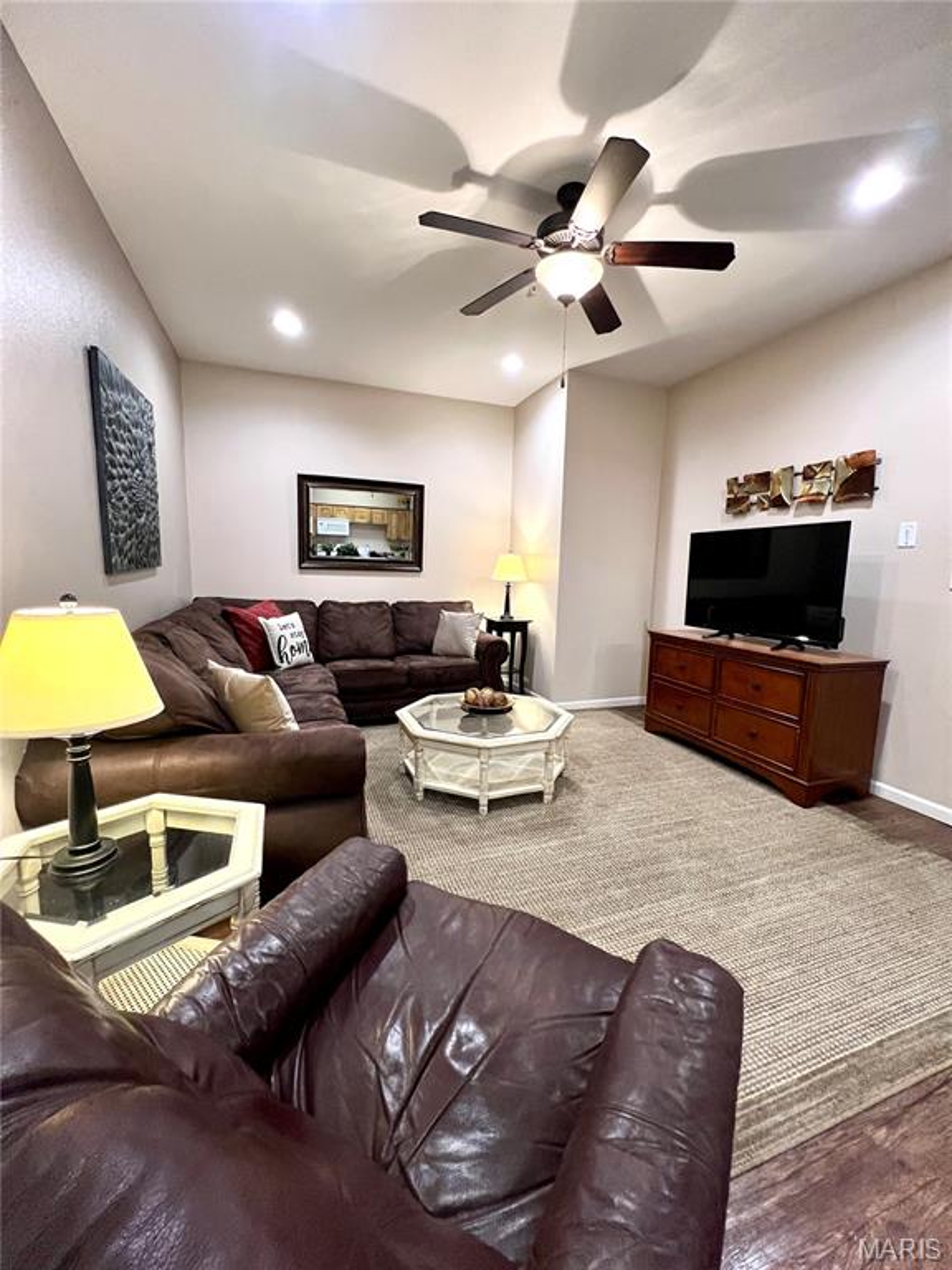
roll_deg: -1.3
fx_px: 477
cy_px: 635
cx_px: 476
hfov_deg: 89.9
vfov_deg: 106.2
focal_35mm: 13
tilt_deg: -7.6
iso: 320
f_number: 1.8
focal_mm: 1.57
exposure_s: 1/60
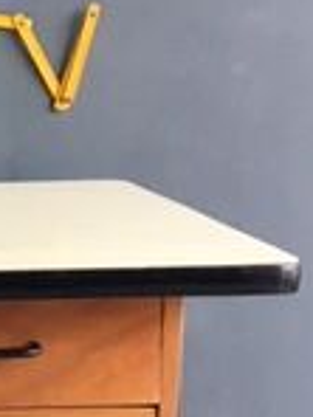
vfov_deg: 15.7
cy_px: 332
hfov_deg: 11.1
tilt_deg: -12.6
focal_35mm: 125
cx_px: -243
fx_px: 1507
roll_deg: +1.3
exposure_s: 1/33
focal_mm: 4.15
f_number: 2.2
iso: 50
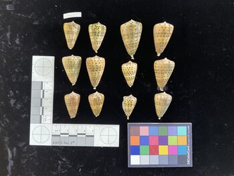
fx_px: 196
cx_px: 117
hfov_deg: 61.6
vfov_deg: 48.3
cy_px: 88
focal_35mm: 29
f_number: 1.8
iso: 160
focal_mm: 3
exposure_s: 1/50
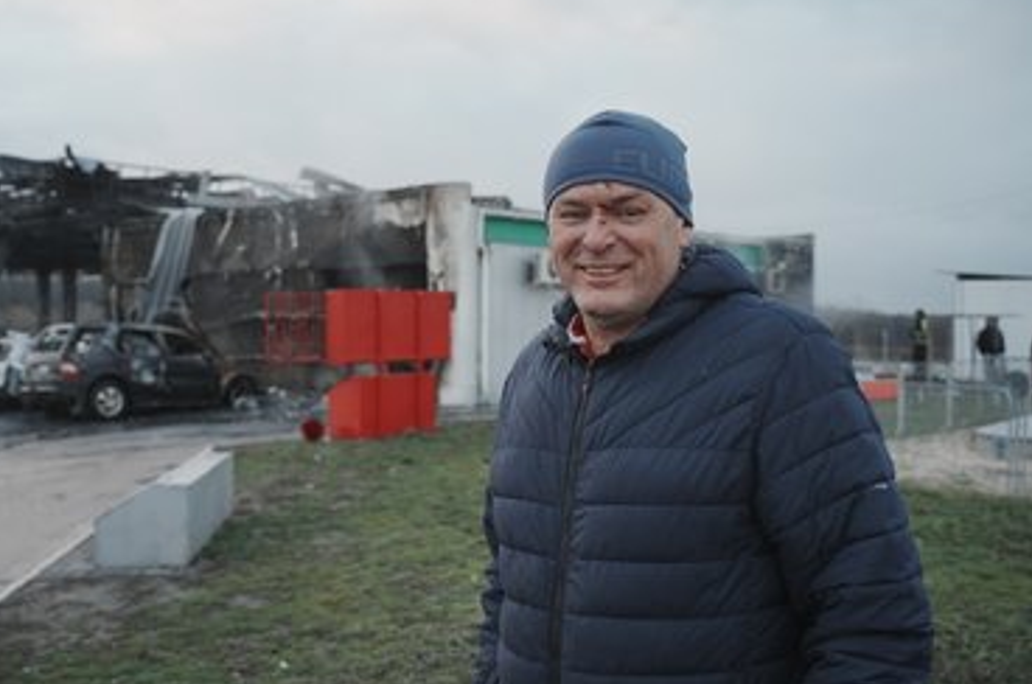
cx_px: 494
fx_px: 1059
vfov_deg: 35.8
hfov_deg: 51.9
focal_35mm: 37
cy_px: 350
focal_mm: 34
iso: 800
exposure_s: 1/500
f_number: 4
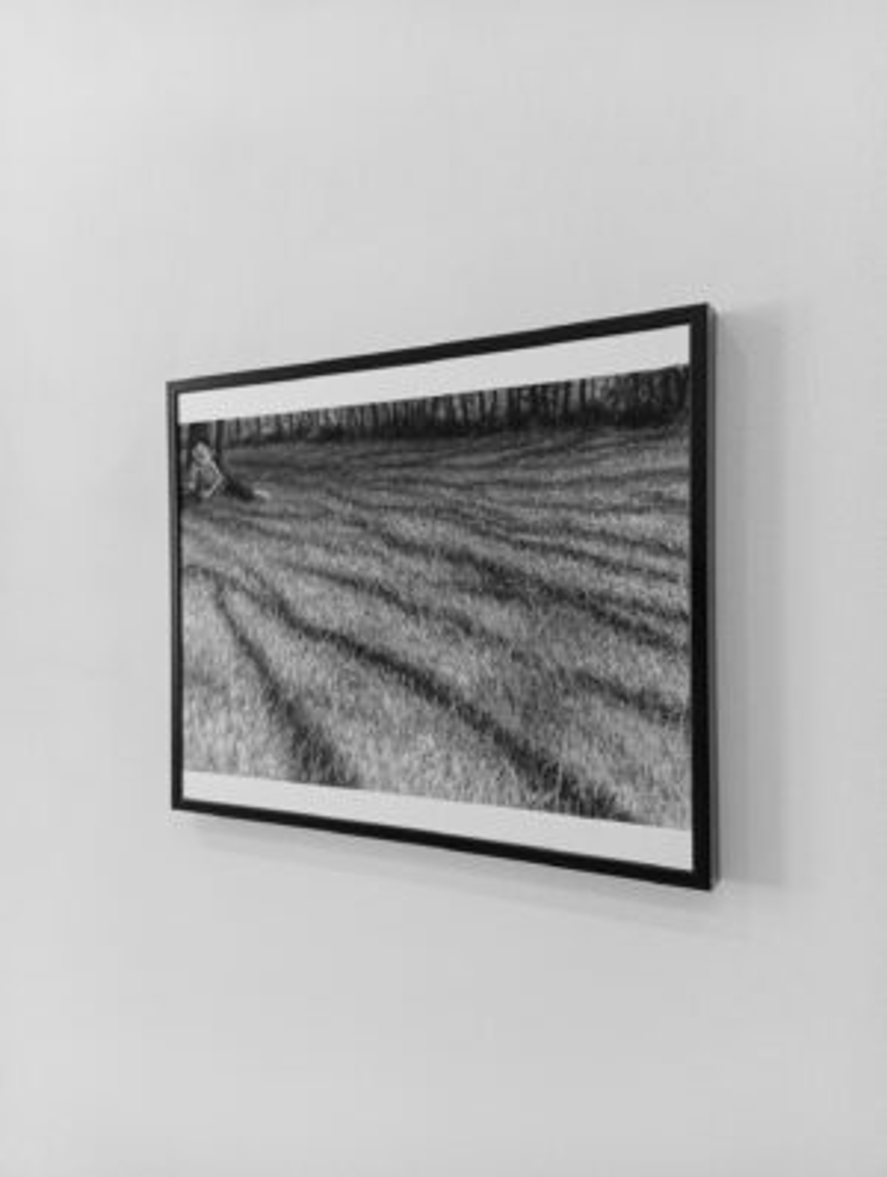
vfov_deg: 67.2
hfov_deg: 53.2
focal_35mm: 26
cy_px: 588
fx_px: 885
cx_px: 444
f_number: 1.8
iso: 164
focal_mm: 4
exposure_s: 1/50
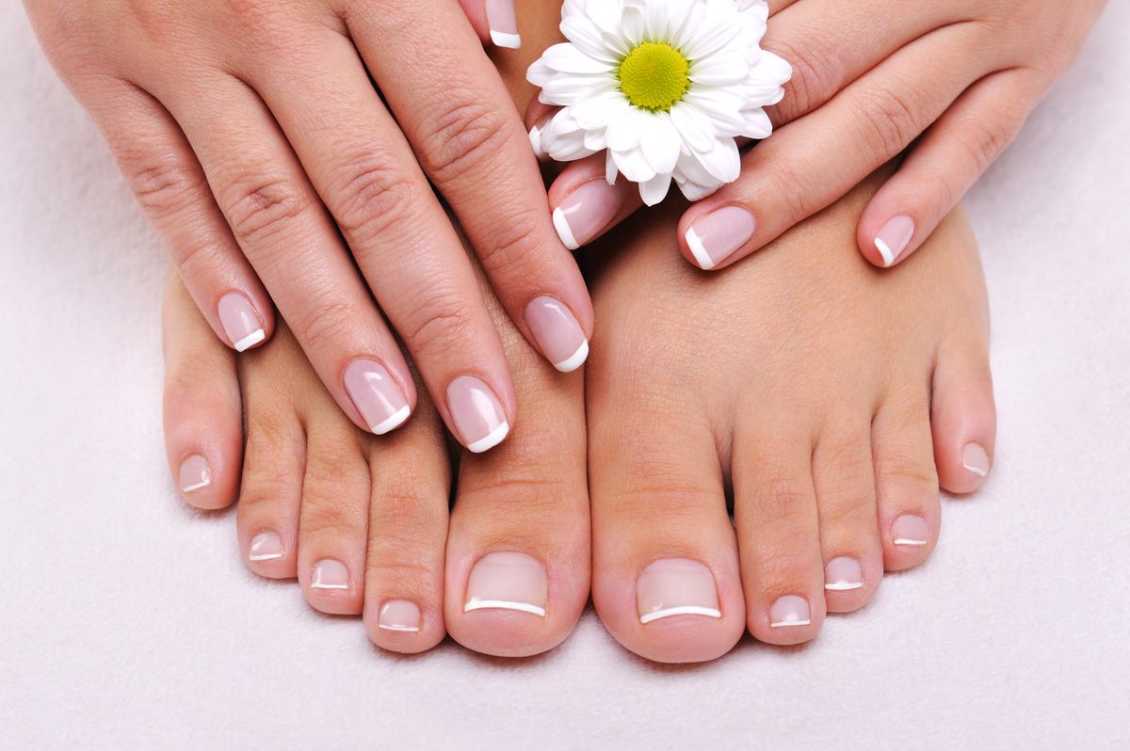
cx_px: 565
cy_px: 376
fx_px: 3293
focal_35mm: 105
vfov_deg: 13.0
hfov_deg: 19.5
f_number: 10
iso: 200
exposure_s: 1/200
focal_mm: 105
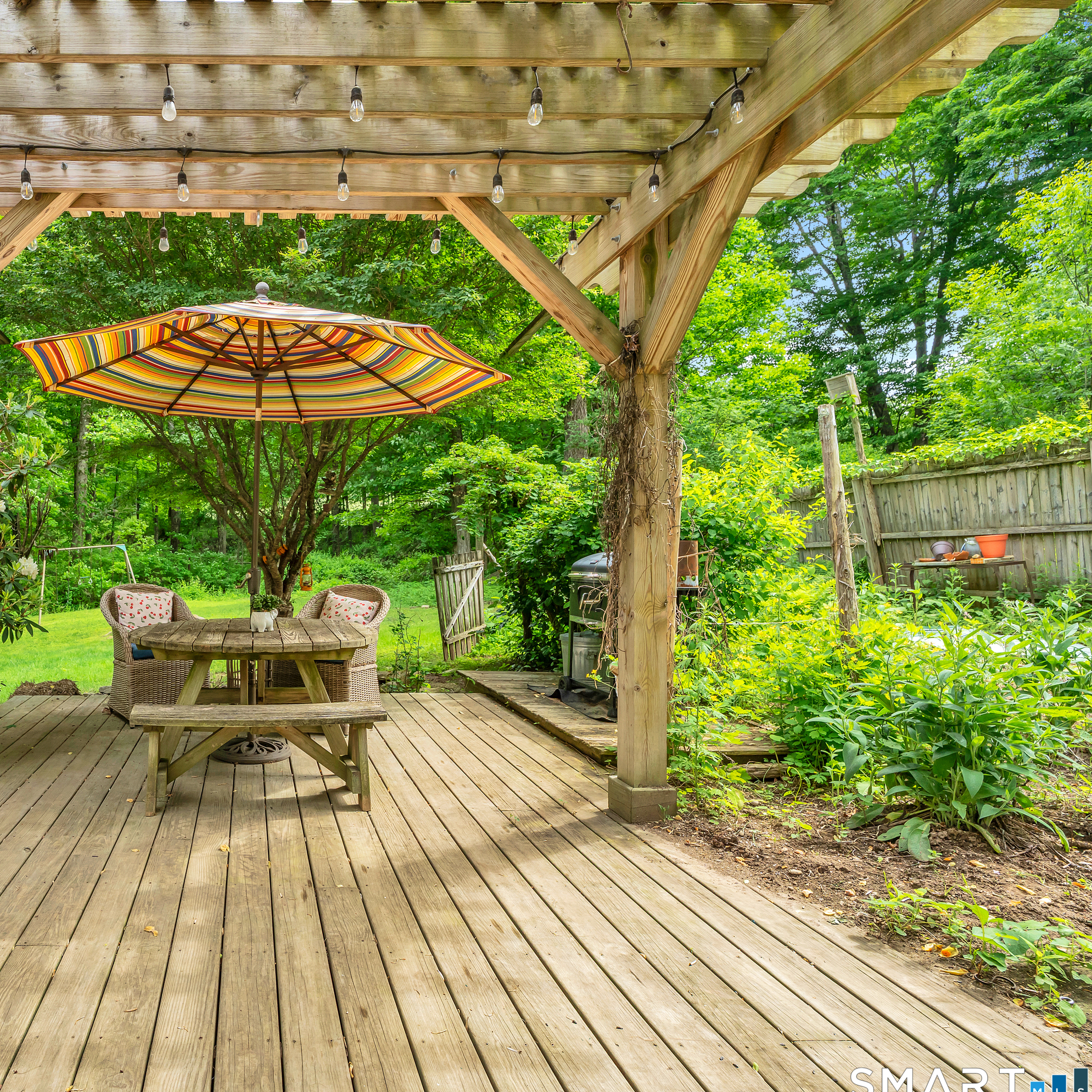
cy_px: 550
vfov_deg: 72.1
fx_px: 749
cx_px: 257
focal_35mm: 21
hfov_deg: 67.0
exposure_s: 1/50
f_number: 8
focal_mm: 16
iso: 500
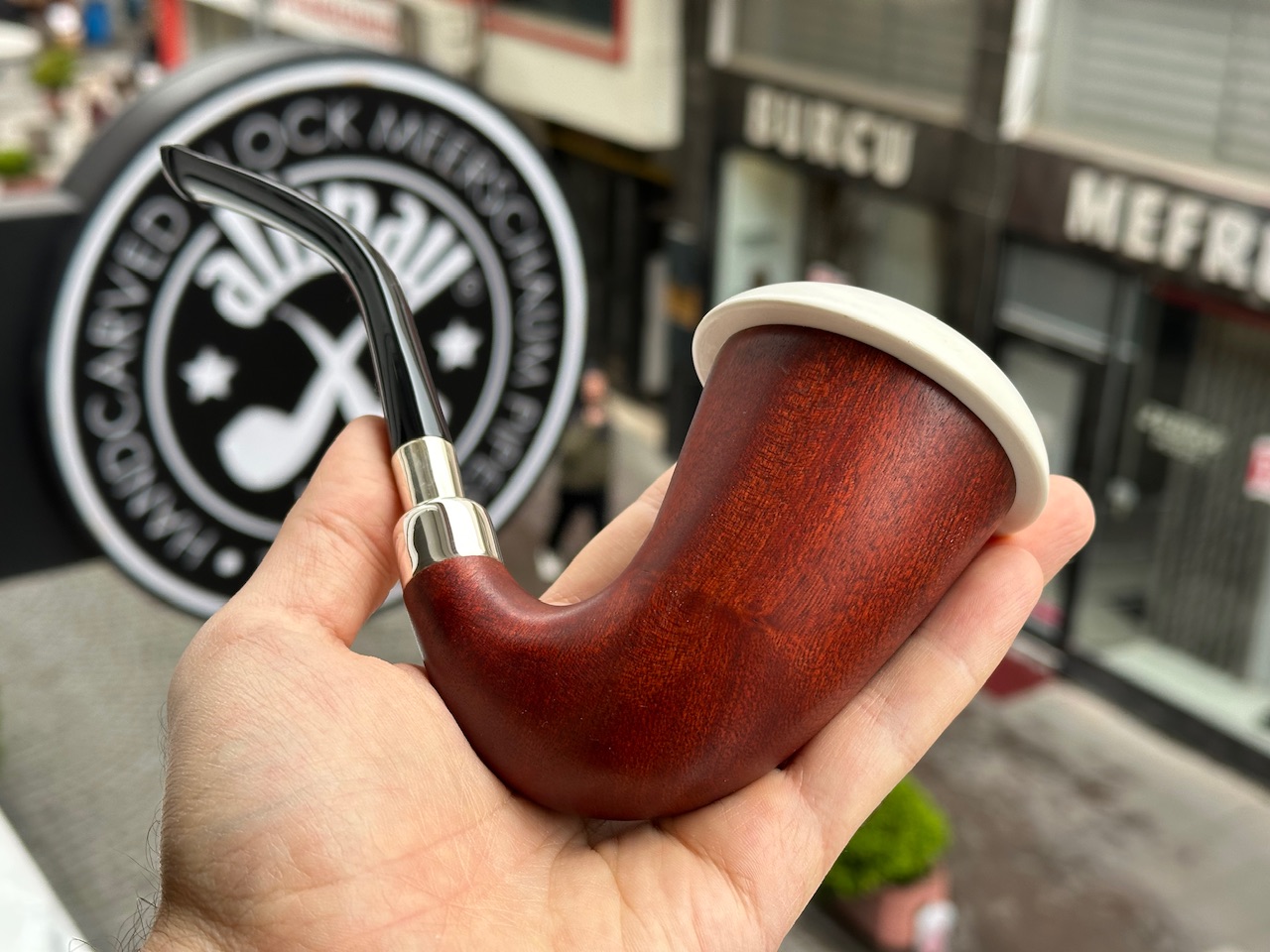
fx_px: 1761
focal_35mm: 48
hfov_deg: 39.7
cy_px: 476
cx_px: 635
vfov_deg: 30.3
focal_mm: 6.86
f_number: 1.78
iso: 64
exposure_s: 1/299
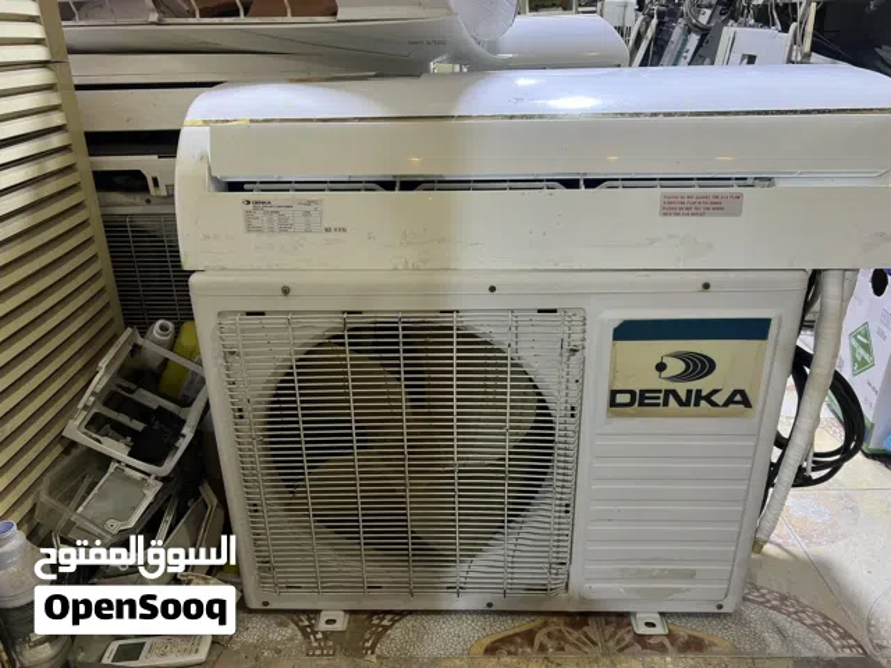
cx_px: 446
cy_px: 334
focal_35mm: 26
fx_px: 669
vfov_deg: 53.1
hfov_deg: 67.3
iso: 250
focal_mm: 5.7
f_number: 1.5
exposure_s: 1/50
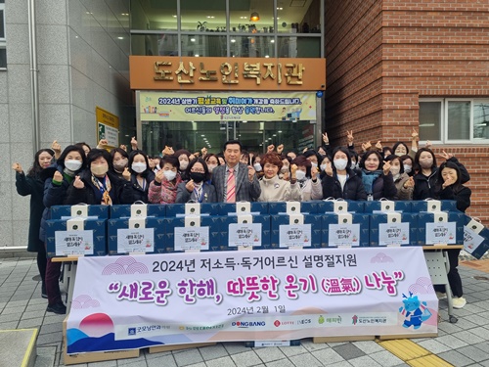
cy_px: 184
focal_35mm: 26
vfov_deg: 53.1
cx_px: 244
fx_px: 367
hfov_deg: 67.3
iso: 50
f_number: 1.8
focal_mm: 5.4
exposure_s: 1/499
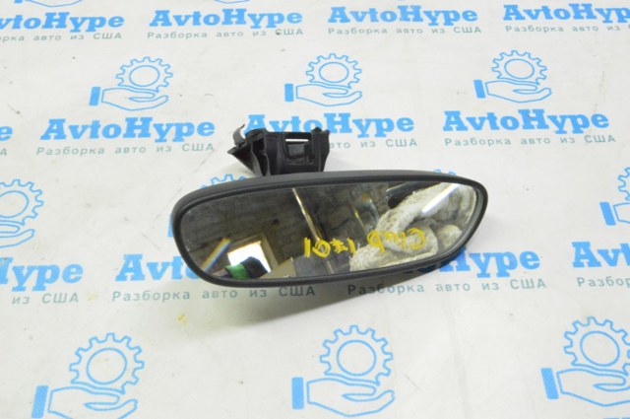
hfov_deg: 43.7
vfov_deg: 29.8
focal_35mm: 45
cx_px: 315
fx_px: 786
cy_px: 210
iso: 6400
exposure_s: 1/20
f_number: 20
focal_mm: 30
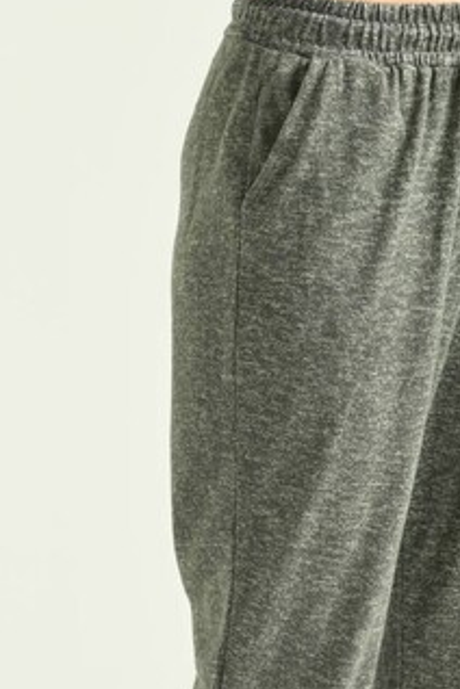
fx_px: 5884
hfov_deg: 4.5
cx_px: 386
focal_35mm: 307
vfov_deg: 6.7
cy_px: 648
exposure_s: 1/160
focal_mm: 130
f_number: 5.6
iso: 125
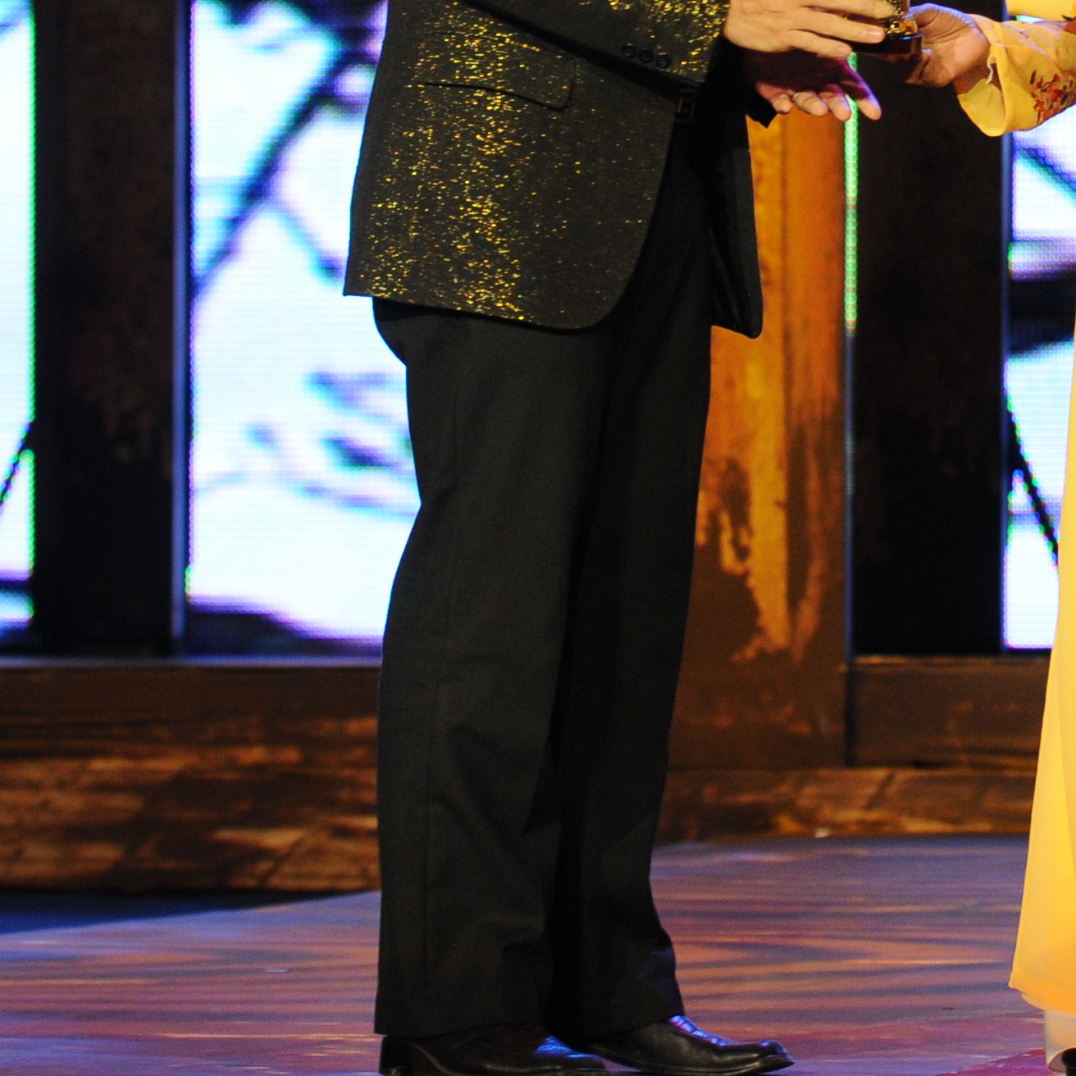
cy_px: 79
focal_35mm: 358
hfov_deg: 4.9
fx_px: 12590
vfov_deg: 4.9
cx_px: 826
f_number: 3.5
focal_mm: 86
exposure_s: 1/100
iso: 640
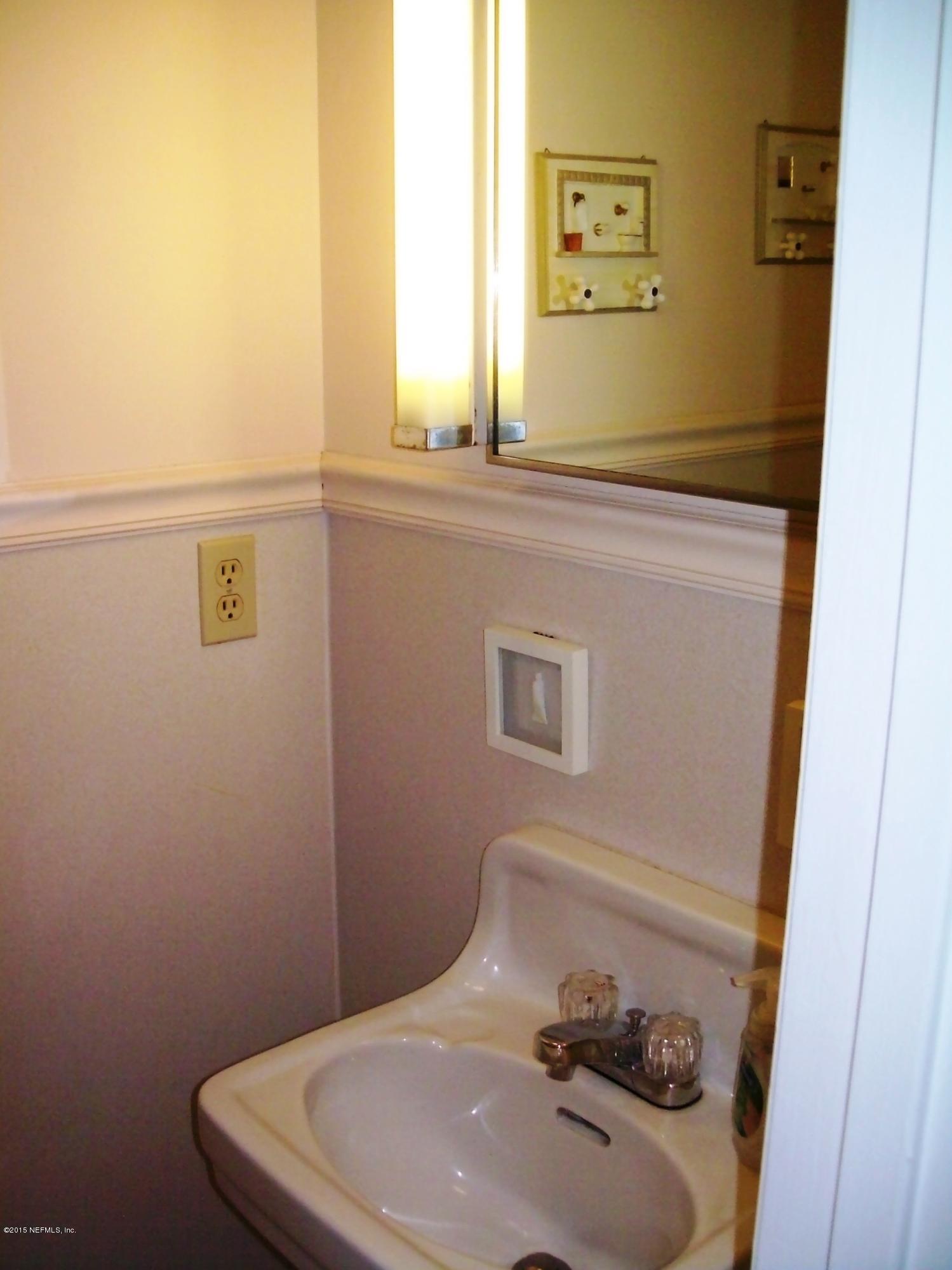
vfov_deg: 51.4
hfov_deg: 39.6
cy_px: 635
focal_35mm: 36
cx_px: 476
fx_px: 1321
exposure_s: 1/64
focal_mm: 6
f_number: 2.7
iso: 160
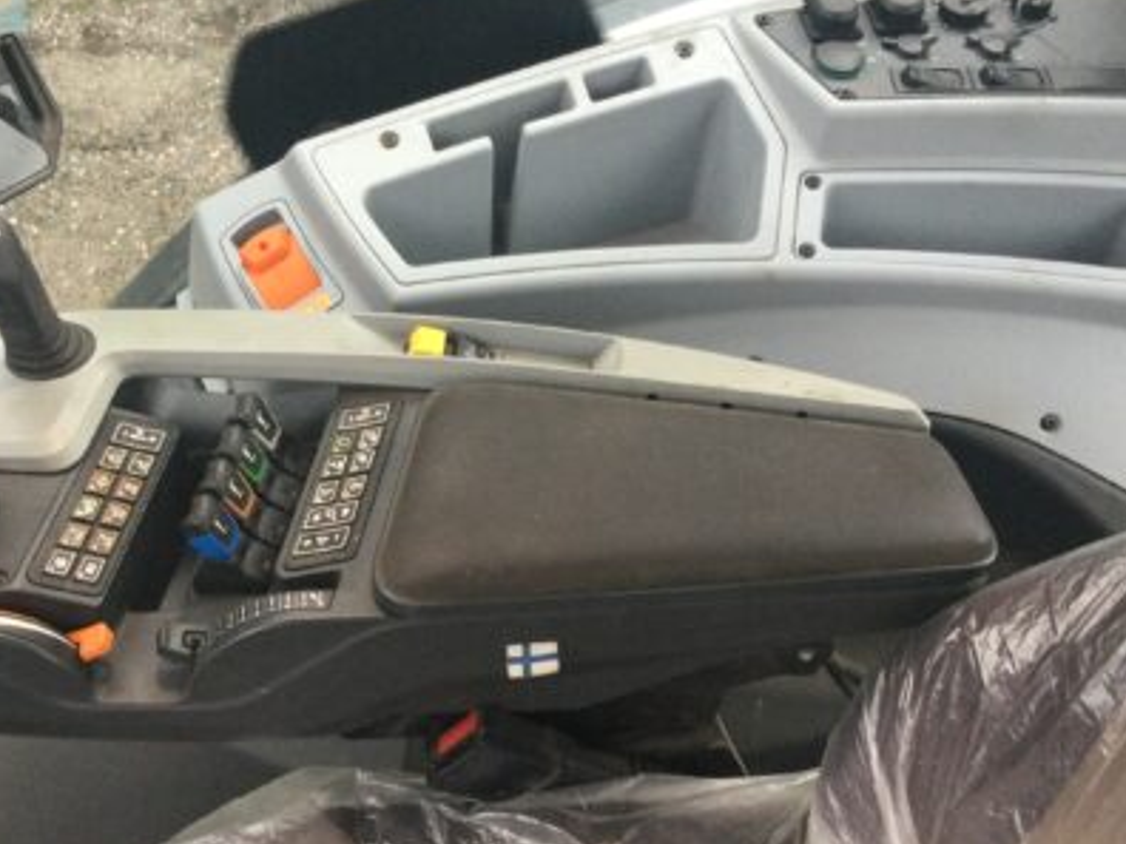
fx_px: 1529
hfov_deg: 40.3
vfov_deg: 30.9
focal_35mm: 47
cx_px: 455
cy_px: 426
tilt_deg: -46.4
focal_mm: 3.3
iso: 64
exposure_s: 1/33
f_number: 2.4
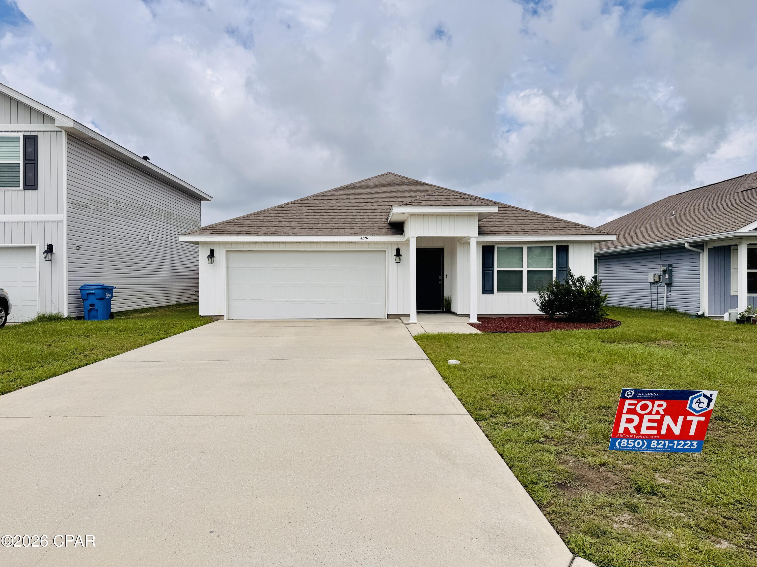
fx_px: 525
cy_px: 284
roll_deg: +0.1
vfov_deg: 56.8
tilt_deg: -0.4
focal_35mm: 24
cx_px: 378
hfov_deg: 71.6
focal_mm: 6.76
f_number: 1.78
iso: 80
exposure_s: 1/7937
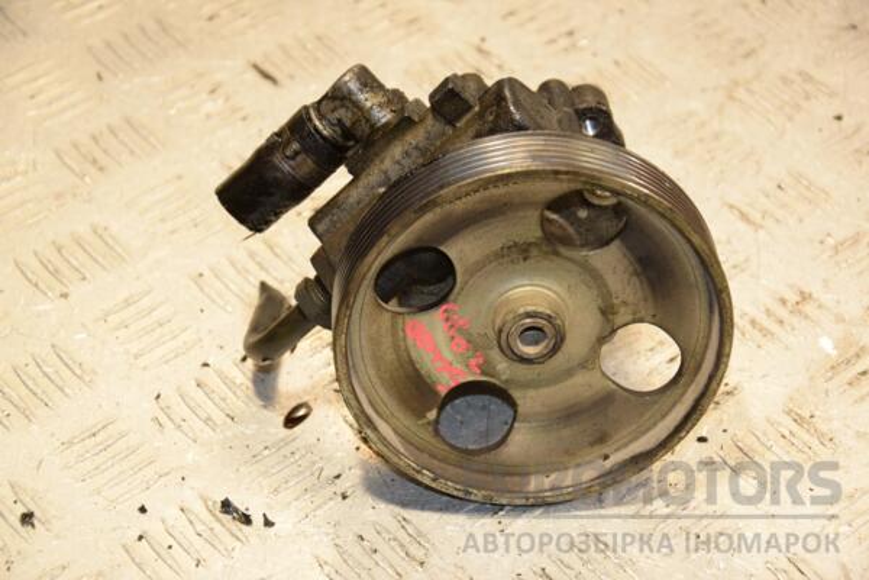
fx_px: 2534
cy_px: 290
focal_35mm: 105
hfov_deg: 19.5
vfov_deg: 13.0
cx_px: 434
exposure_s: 1/200
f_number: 5.6
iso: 800
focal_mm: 70
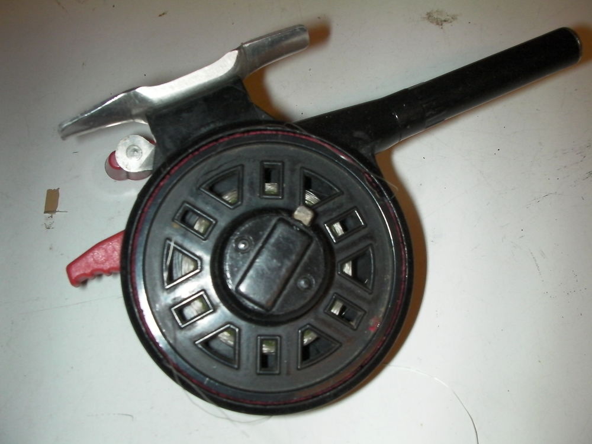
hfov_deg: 49.0
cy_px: 222
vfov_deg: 37.7
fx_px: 650
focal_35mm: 38
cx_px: 296
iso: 200
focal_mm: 6.3
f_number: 5.6
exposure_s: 1/30
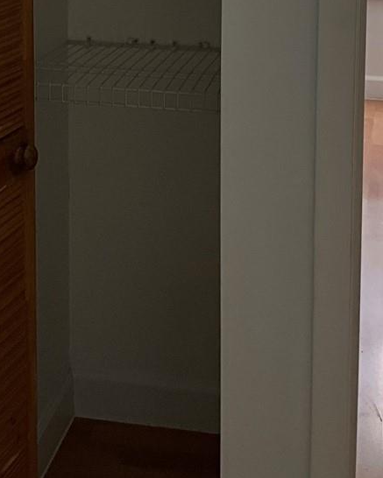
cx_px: 117
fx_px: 1176
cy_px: -39
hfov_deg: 18.4
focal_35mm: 83
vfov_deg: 21.9
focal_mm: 3
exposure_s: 1/120
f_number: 1.8
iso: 50
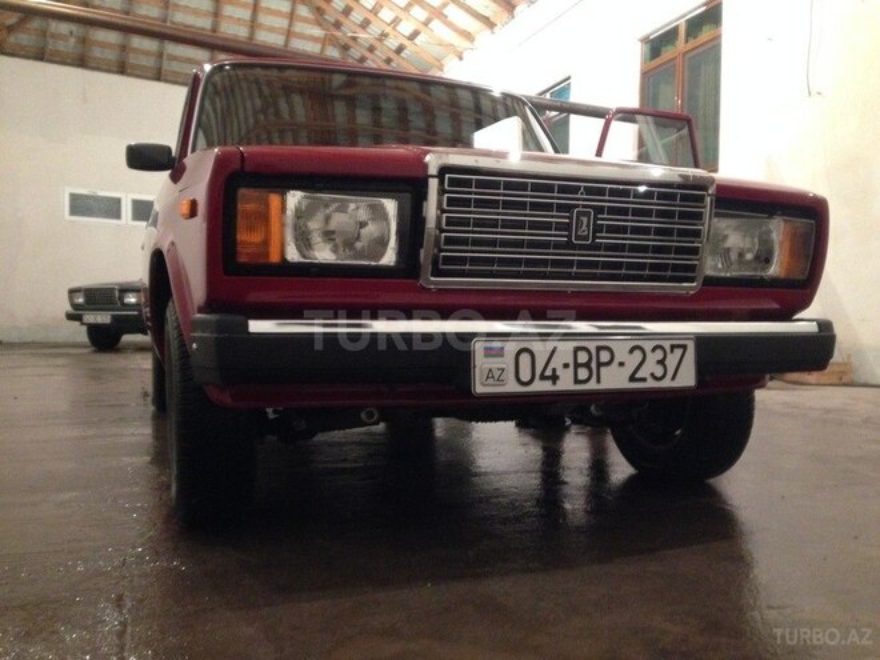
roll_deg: -1.1
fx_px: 839
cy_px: 330
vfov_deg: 42.9
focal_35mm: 33
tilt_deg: -1.1
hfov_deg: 55.4
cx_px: 440
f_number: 2.4
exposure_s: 1/15
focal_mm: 4.12
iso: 500
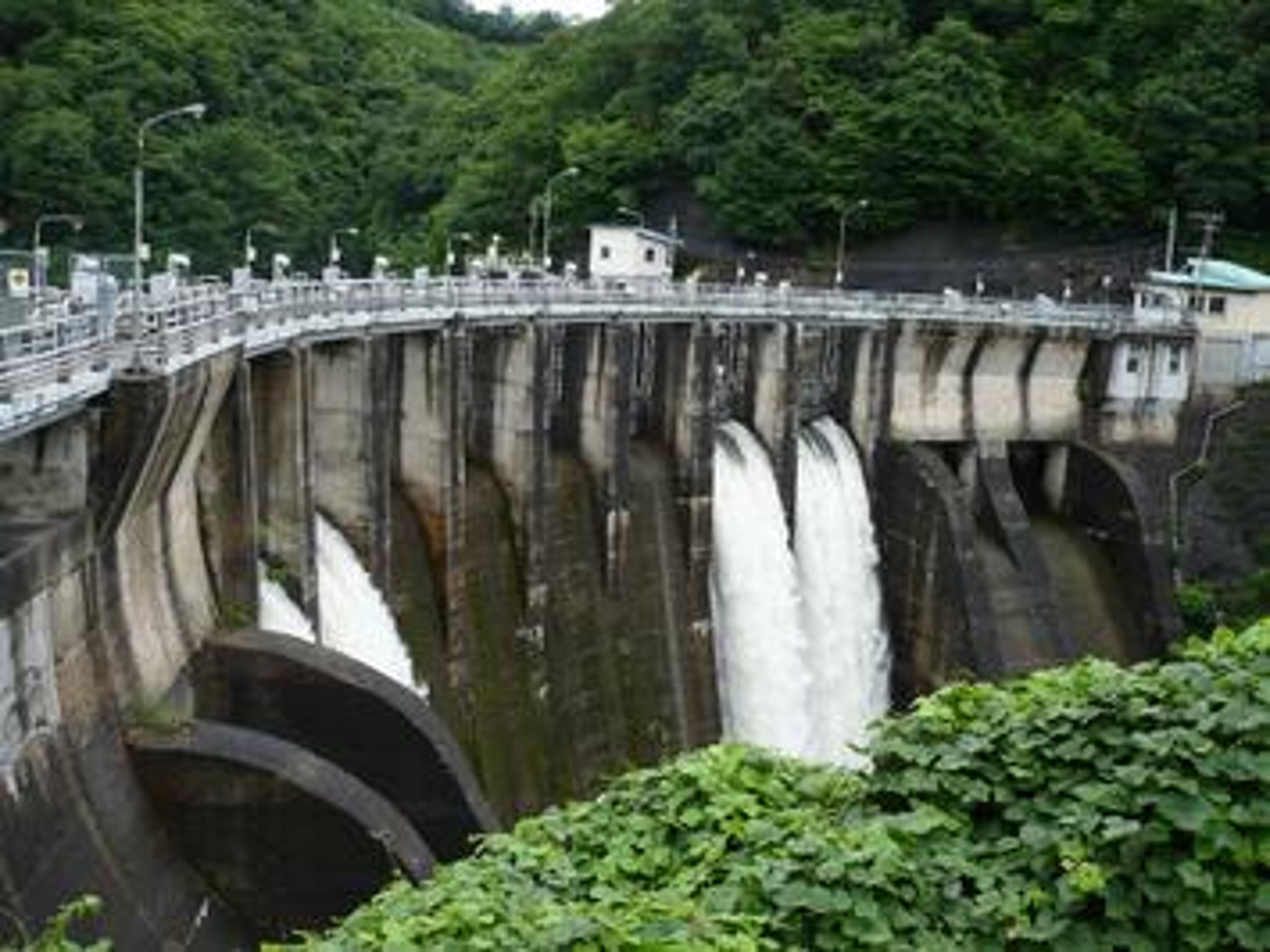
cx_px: 635
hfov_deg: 52.6
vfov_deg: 40.7
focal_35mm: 35
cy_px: 476
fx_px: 1284
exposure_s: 1/200
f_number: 2.8
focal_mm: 5.8
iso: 100
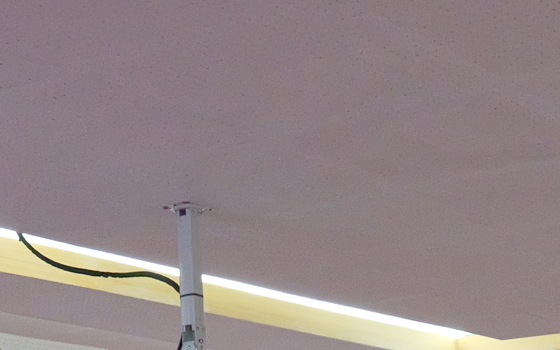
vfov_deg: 10.9
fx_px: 1526
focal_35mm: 100
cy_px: 866
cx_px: 392
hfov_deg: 20.7
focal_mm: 20
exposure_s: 1/100
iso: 6400
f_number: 5.6
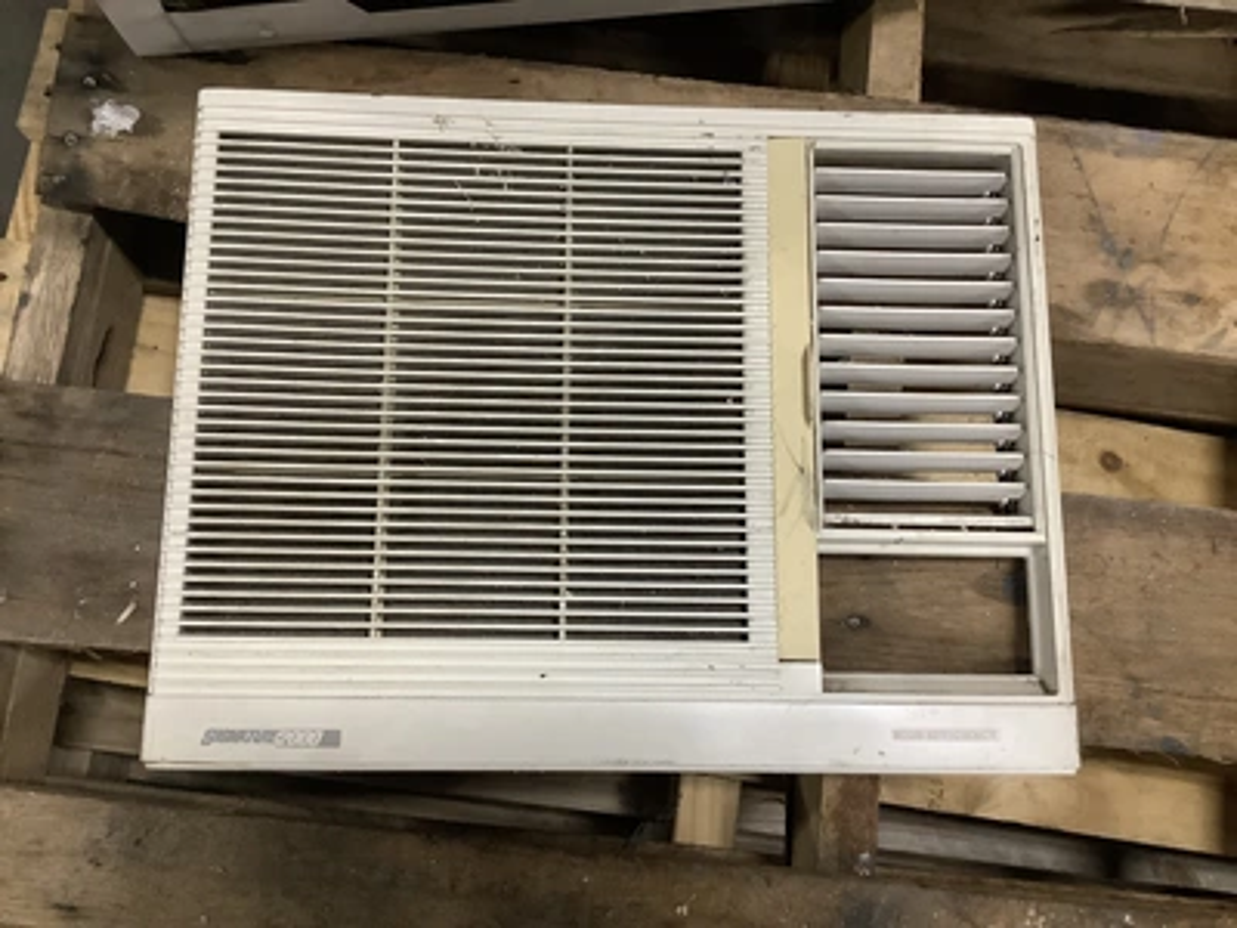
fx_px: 1108
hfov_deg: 58.4
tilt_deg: -79.9
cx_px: 618
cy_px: 464
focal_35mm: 31
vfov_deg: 45.4
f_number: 2.4
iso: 250
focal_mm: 3.3
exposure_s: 1/50
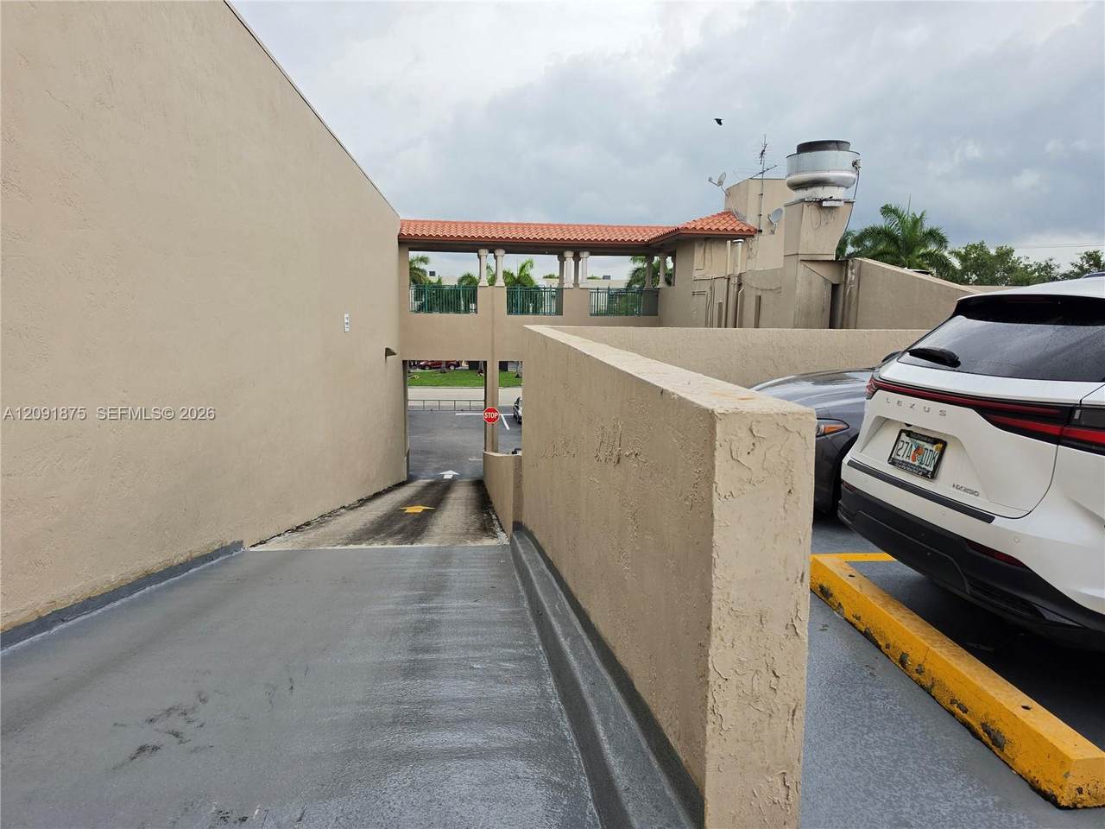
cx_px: 552
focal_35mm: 23
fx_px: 734
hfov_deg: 73.9
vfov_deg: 58.9
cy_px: 414
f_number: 1.4
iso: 64
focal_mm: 6.5
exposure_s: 1/3798
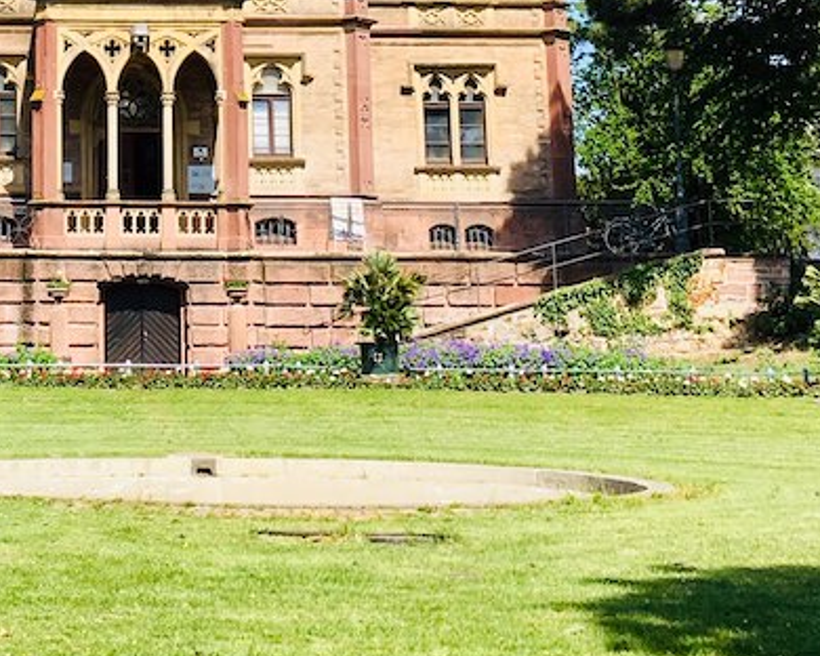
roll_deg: +0.6
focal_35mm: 87
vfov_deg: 17.0
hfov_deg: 21.3
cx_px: 29
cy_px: -84
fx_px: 2111
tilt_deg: +11.7
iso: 25
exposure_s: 1/1083
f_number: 2.2
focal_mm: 4.15
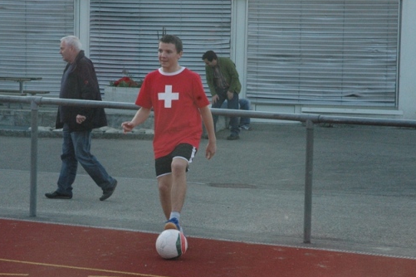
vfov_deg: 10.2
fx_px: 1548
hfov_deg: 15.3
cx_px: 188
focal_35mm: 134
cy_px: 141
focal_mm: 70
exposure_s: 1/500
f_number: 11
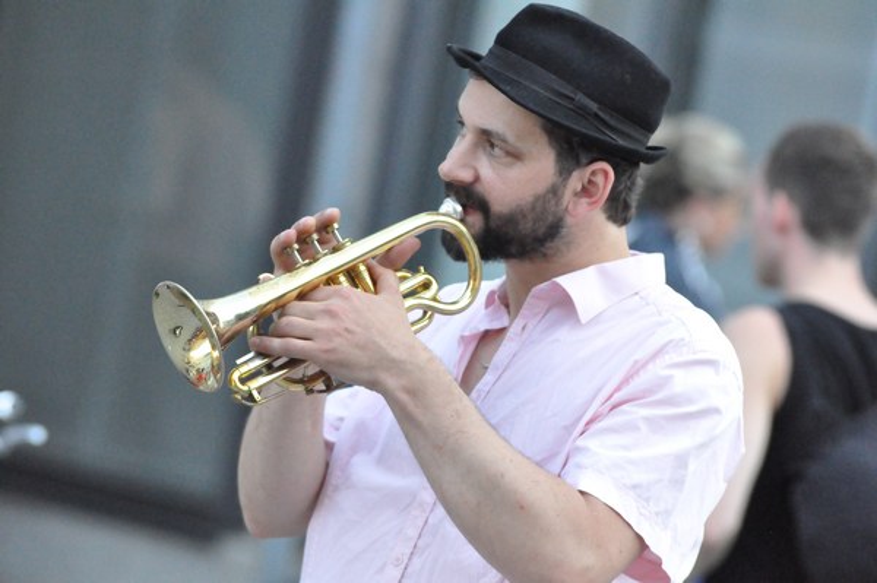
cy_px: 292
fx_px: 7302
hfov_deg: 6.9
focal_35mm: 300
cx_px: 438
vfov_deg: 4.6
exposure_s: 1/1250
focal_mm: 200
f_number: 5
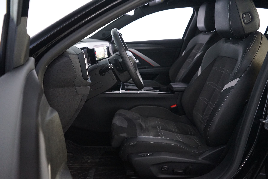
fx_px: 223
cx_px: 134
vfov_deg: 43.6
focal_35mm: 30
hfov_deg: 61.9
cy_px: 90
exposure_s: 1/13
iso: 4000
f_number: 4.5
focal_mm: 30
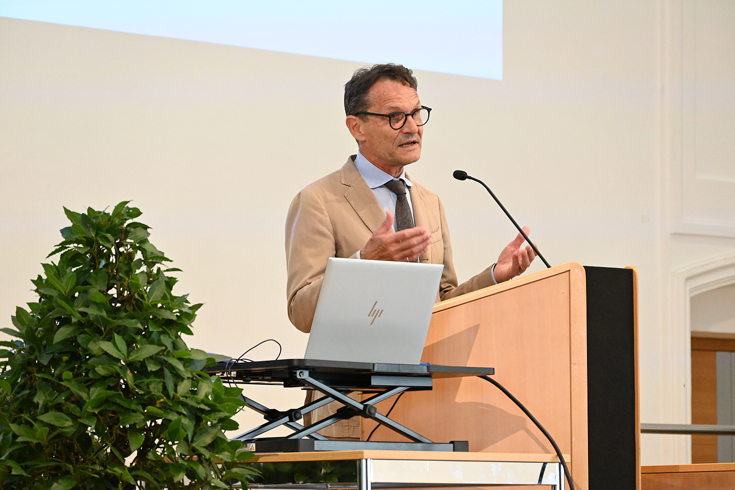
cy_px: 245
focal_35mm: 210
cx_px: 368
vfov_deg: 6.5
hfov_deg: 9.8
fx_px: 4287
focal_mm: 140
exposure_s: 1/125
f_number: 6.3
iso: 3600
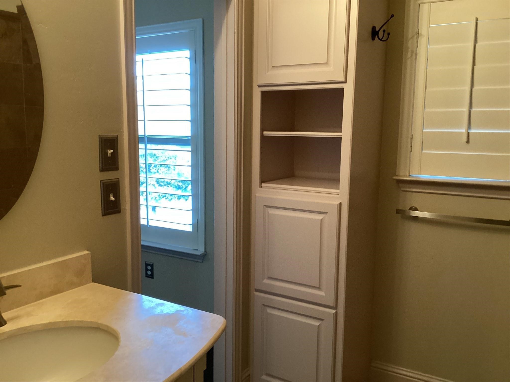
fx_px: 457
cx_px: 255
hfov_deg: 58.4
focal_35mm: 31
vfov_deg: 45.4
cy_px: 191
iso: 320
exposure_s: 1/60
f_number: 2.4
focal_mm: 3.3
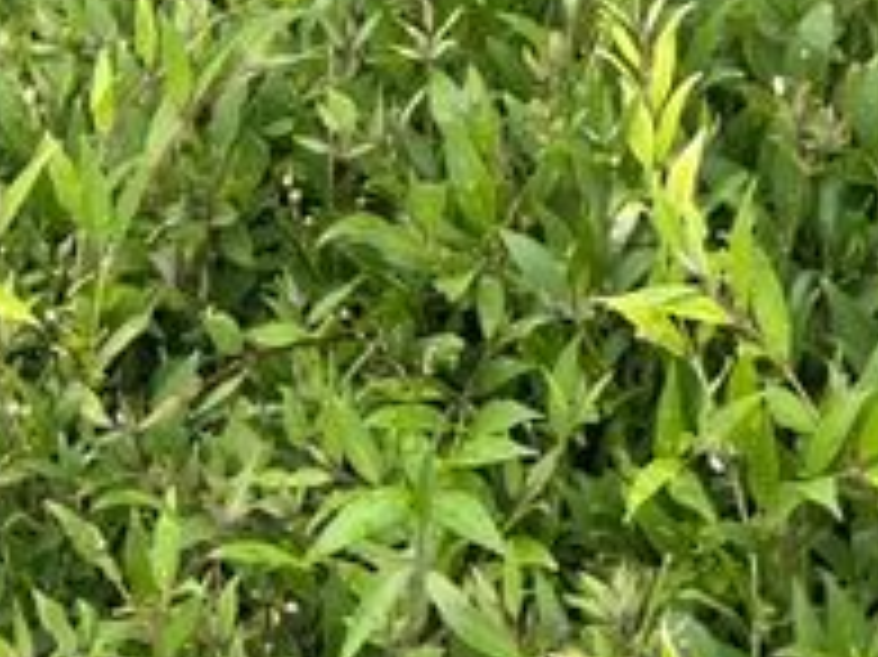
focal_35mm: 185
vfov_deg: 6.7
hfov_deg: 10.5
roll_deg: +0.8
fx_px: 4689
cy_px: -1717
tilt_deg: -1.6
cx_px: 1076
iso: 100
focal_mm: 6.76
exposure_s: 1/1370
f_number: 1.78
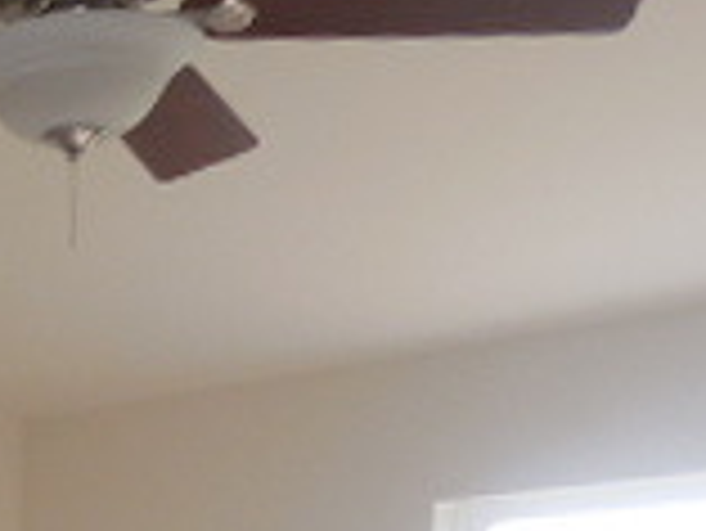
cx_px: -693
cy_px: 904
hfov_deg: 15.1
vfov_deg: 12.9
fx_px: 2164
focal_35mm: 106
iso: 125
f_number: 3.5
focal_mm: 4.6
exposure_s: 1/80
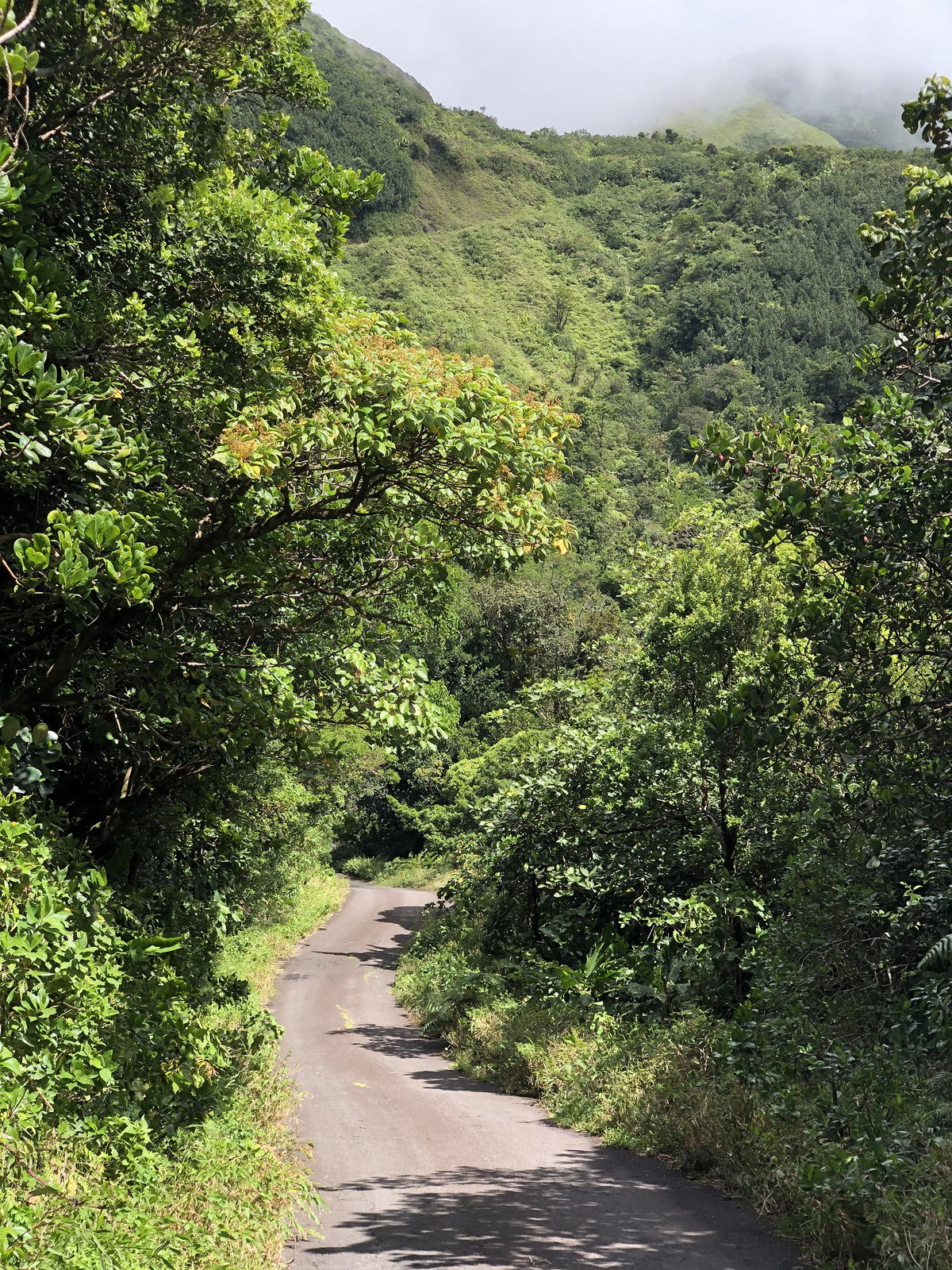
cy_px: 635
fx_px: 1907
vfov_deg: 36.8
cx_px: 476
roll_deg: +1.0
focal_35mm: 52
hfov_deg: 28.0
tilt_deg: -1.4
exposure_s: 1/331
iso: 16
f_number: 2.4
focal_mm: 6
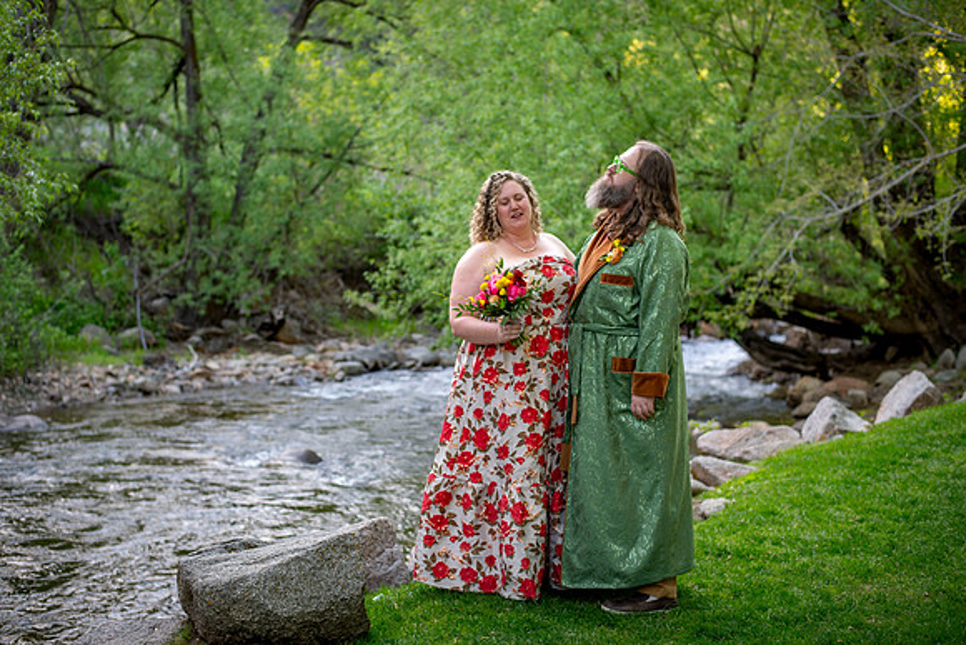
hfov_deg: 37.7
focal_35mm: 53
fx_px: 1413
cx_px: 466
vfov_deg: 25.7
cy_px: 314
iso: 160
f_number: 2.8
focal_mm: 50
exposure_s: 1/200
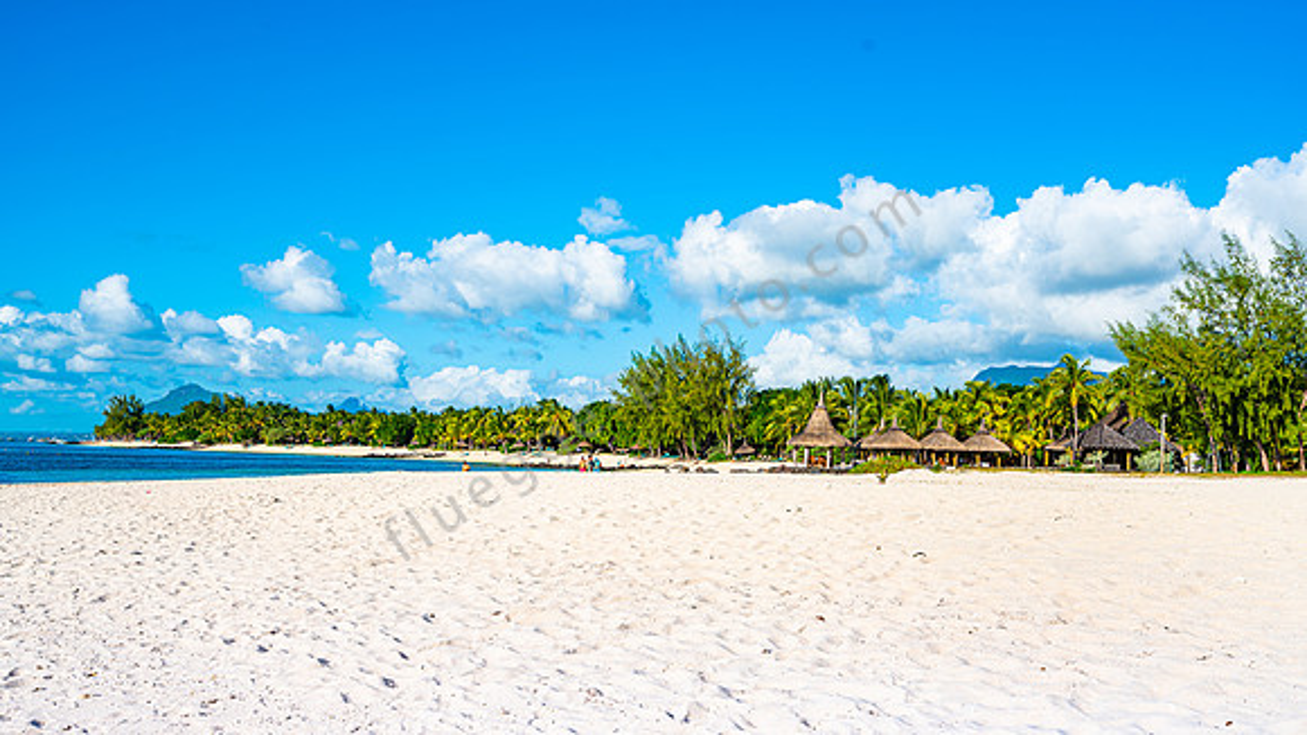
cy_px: 437
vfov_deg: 32.0
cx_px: 651
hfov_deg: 54.2
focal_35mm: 37
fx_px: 1277
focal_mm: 35
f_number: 8
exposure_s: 1/320
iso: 100
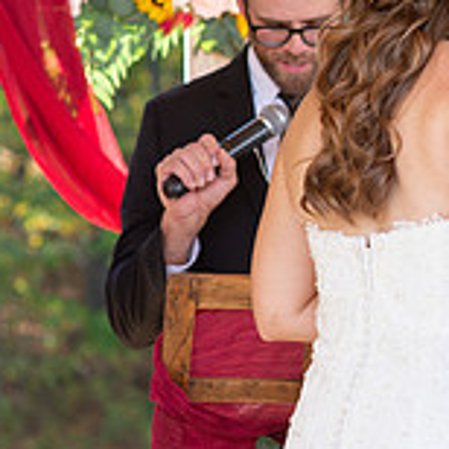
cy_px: 141
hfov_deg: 6.4
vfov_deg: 6.4
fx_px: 4006
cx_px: 501
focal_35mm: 273
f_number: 4.5
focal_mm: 85
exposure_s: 1/320
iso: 400
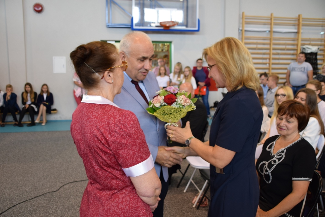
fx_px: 325
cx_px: 162
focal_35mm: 36
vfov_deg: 36.9
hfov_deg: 53.1
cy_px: 108
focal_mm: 24
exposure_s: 1/60
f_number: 4
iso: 640
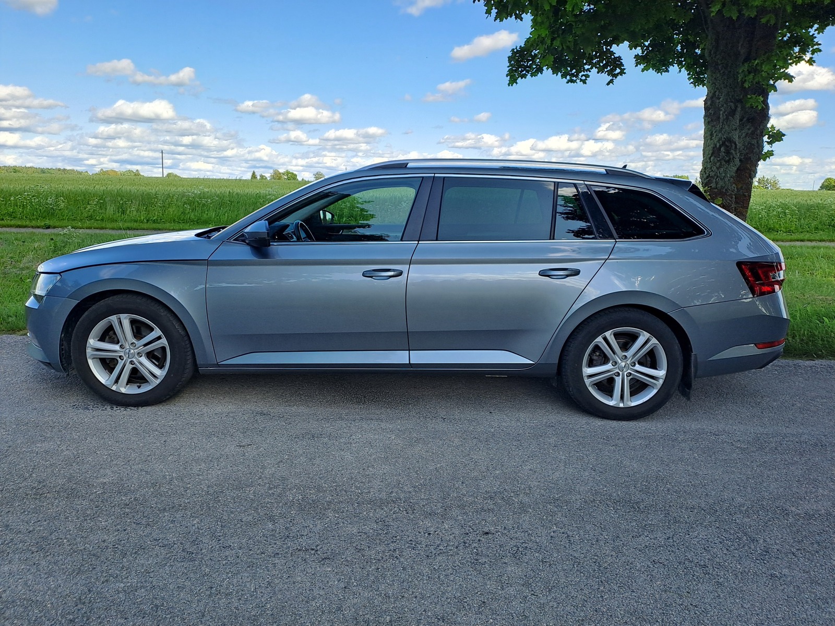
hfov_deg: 69.4
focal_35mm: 25
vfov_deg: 54.9
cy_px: 313
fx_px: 603
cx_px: 418
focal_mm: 4.65
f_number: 1.8
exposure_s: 1/802
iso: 32
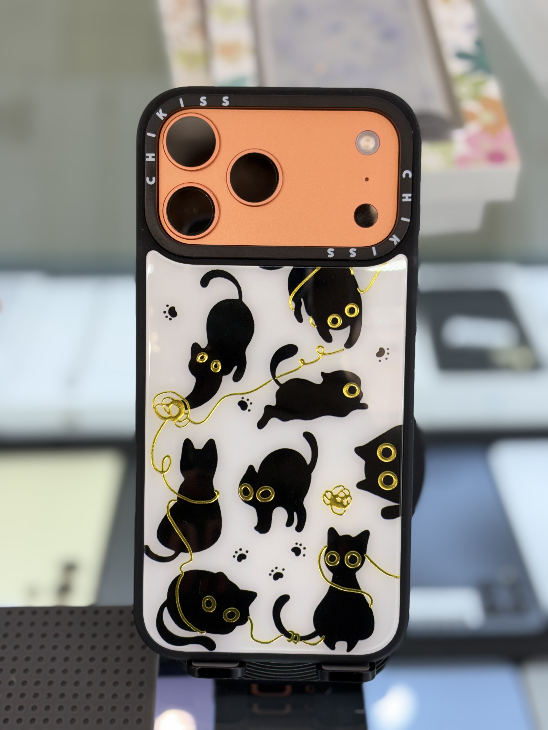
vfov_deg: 36.8
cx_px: 274
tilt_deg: -50.7
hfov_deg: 28.0
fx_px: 1098
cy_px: 365
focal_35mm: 52
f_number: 1.6
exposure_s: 1/100
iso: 32
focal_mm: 5.96
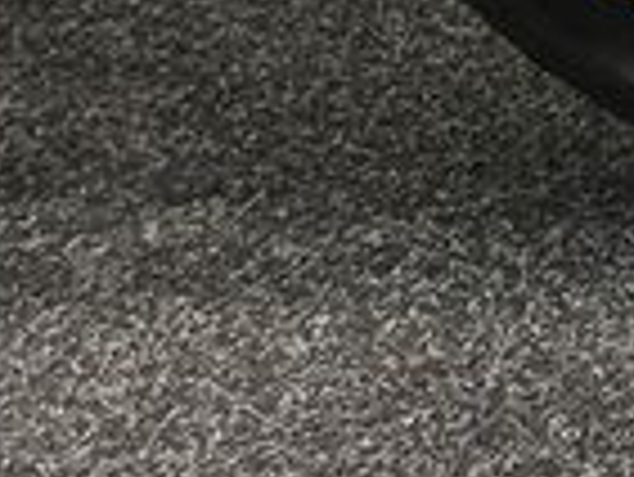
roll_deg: +0.0
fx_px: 2163
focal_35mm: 118
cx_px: 1016
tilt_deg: -9.5
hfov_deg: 15.1
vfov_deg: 11.1
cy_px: -558
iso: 200
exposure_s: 1/50
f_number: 1.6
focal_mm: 5.1
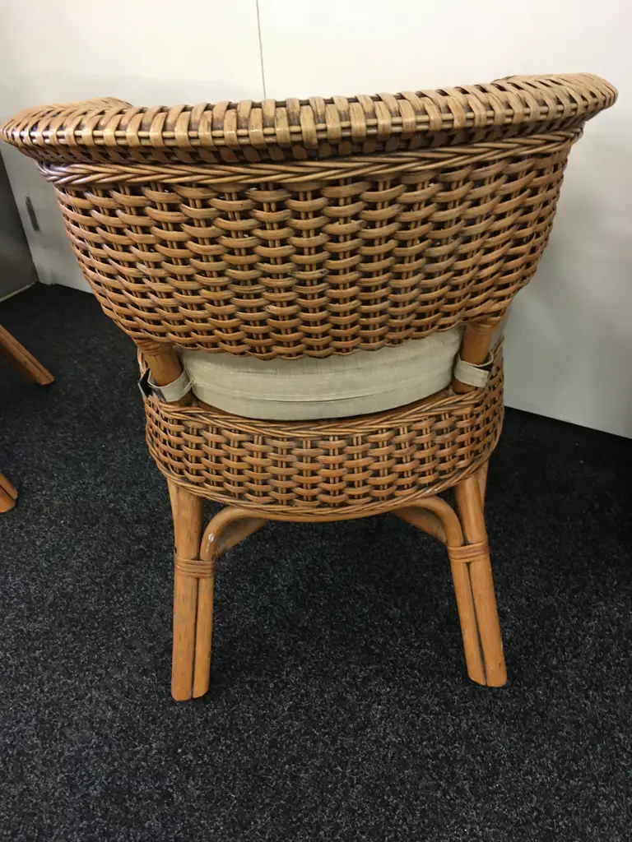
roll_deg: +3.5
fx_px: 706
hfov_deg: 48.2
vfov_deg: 61.7
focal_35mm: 29
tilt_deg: -34.4
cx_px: 316
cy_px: 421
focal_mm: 4.15
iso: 80
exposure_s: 1/17
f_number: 2.2
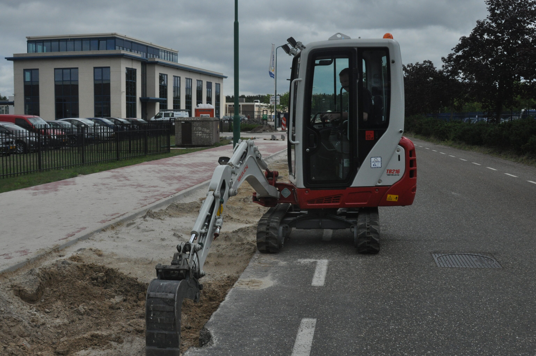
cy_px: 178
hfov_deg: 46.5
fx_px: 625
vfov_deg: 31.8
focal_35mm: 42
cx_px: 268
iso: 800
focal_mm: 28
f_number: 14
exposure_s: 1/800
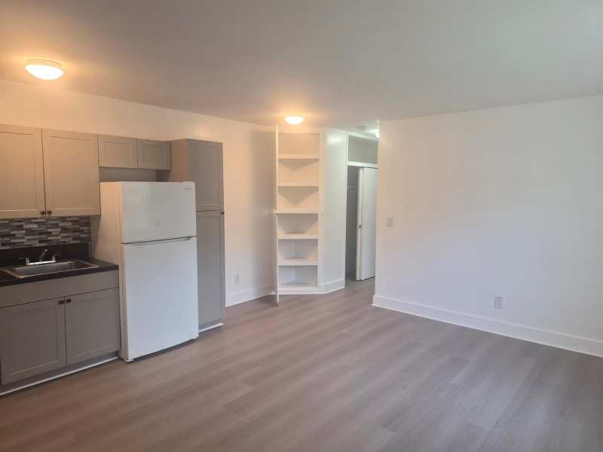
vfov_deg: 58.9
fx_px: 401
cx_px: 302
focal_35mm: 23
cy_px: 226
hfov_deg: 73.9
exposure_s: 1/120
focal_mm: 5.4
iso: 160
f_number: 1.8
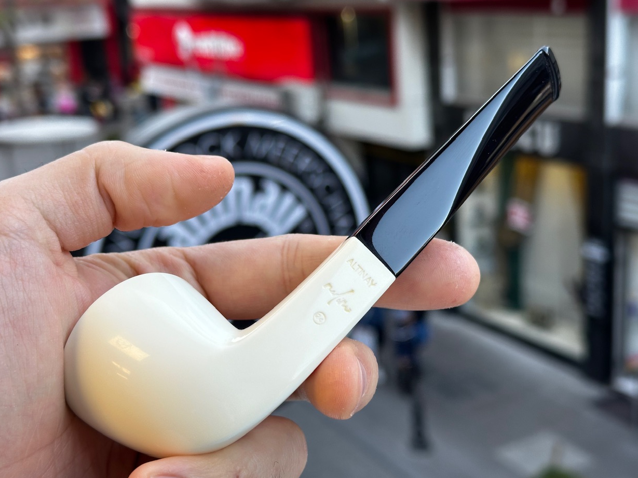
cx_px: 313
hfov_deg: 38.2
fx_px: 922
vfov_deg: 29.1
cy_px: 243
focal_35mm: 50
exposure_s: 1/100
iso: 50
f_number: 1.78
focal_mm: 6.86
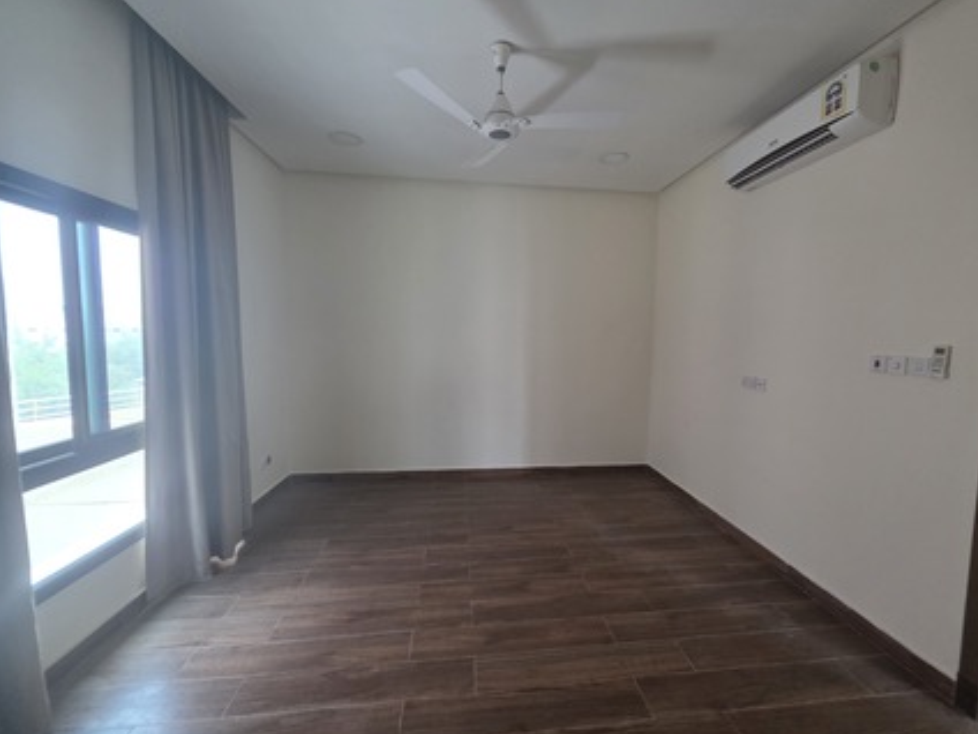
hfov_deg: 102.0
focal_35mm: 14
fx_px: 396
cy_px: 366
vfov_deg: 85.7
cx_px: 509
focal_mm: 2.2
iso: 320
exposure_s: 1/50
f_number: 1.9
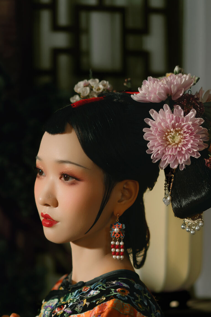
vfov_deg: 25.3
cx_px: 68
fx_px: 695
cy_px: 250
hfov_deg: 17.2
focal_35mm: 79
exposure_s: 1/160
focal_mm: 50
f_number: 2
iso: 100
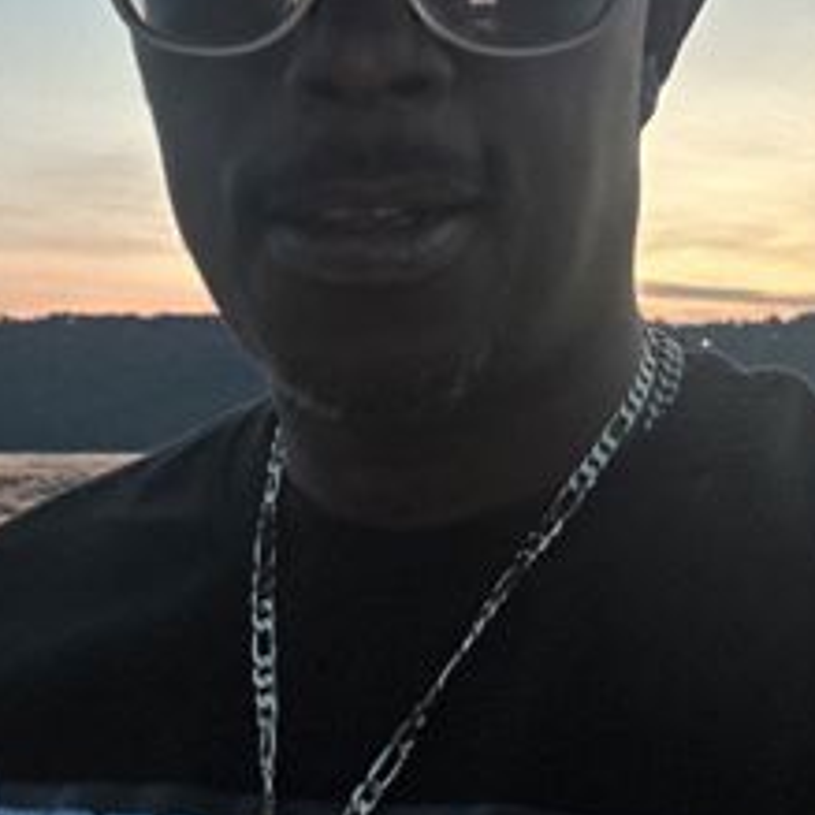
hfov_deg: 24.3
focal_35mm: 71
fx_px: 1891
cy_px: 285
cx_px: 376
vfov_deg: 24.2
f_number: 1.9
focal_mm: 2.69
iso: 1000
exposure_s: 1/15
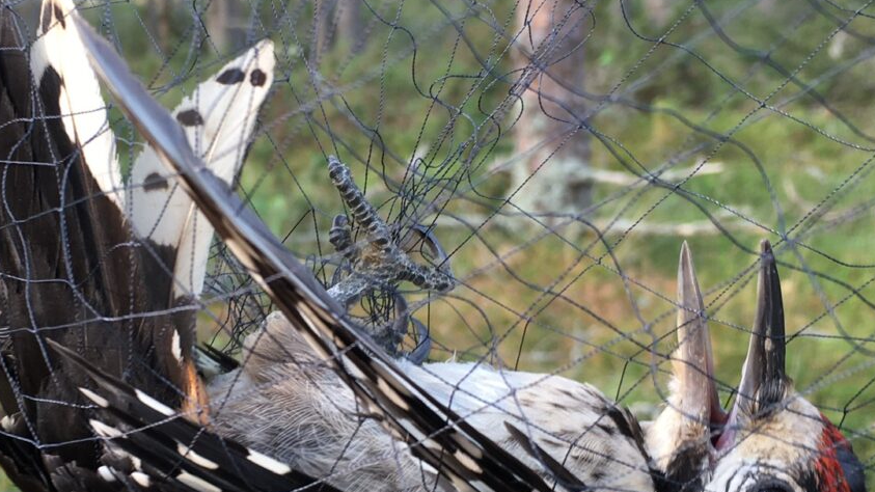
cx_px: 289
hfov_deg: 34.6
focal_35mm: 60
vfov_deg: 20.0
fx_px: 1392
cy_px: 333
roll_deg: +4.0
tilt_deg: -11.5
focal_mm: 4.15
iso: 25
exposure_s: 1/50
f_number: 2.2
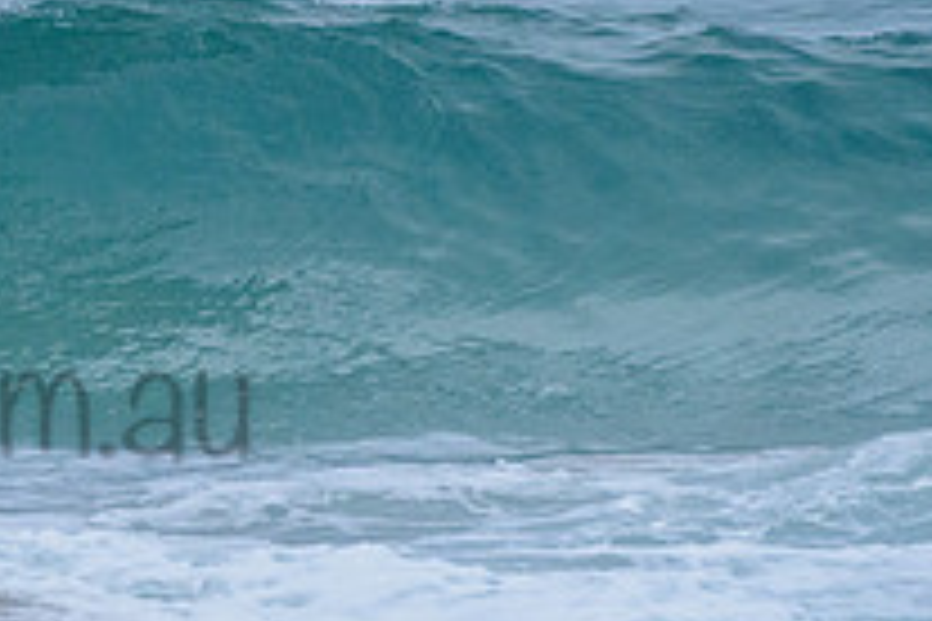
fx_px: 44525
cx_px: -221
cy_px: 159
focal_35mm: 1720
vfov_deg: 0.8
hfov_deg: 1.2
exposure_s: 1/2000
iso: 2800
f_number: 5.6
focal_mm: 500
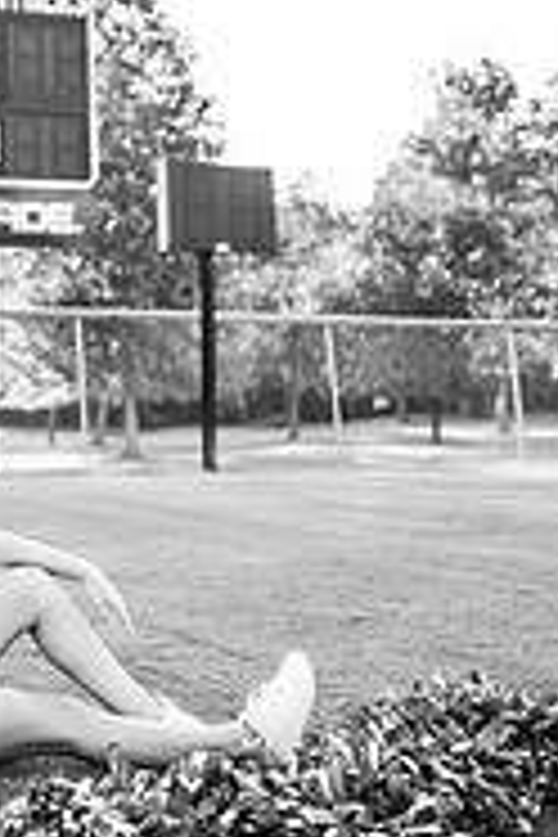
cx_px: -68
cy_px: 243
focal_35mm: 58
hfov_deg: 22.0
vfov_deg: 34.0
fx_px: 1348
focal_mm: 24
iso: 125
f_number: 2
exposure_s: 1/500
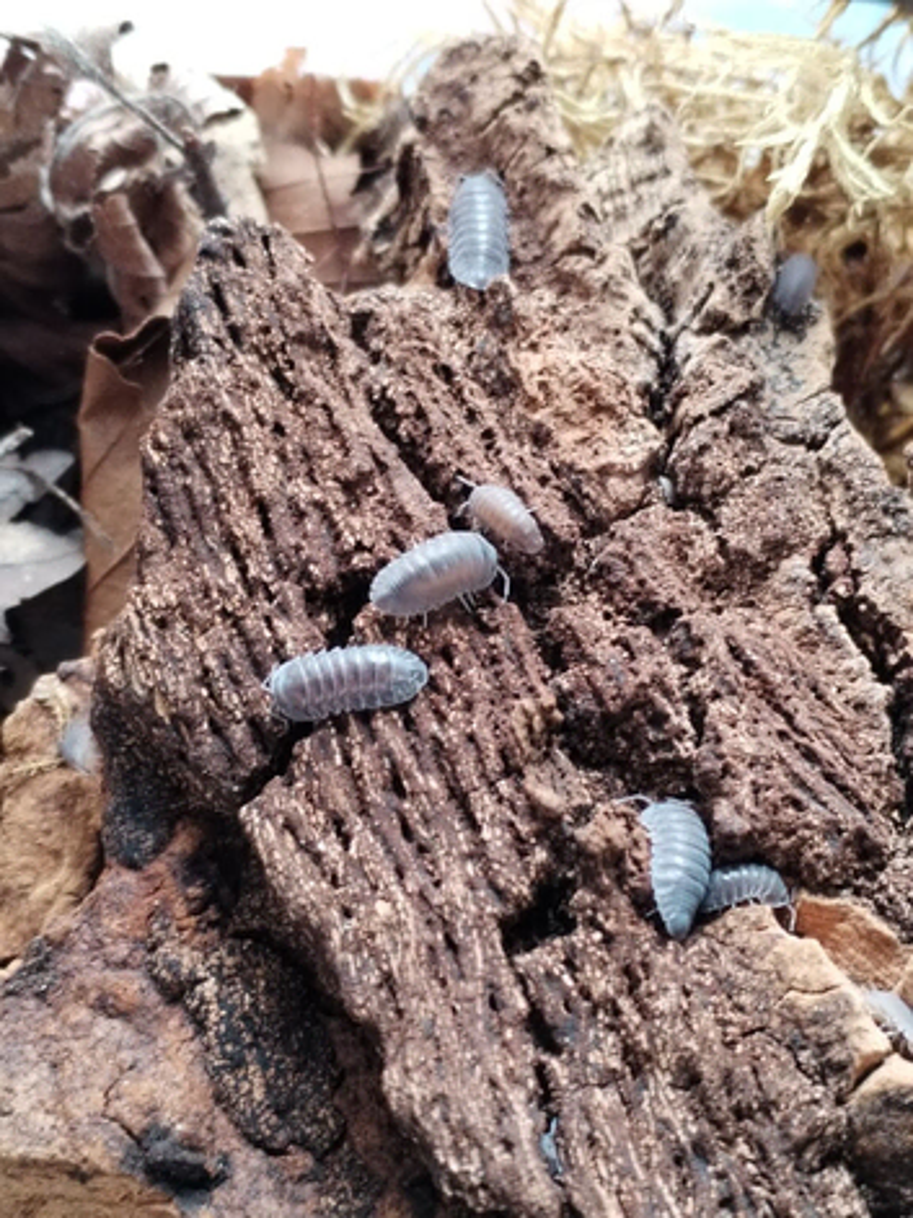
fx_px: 1794
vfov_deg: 37.5
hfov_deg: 28.5
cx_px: 456
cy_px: 609
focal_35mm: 51
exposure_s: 1/25
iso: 612
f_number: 1.8
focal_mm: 4.75
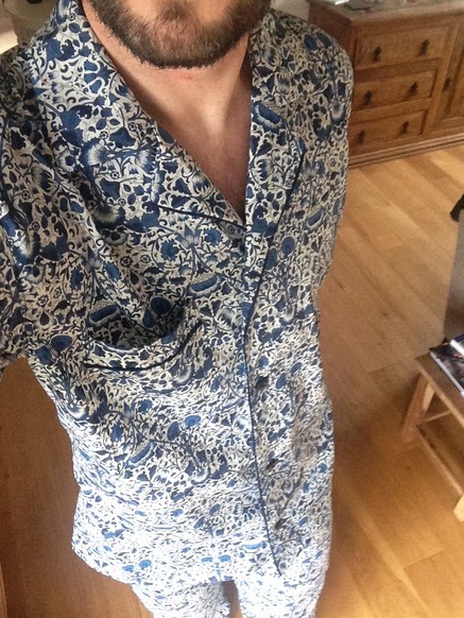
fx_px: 607
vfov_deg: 53.9
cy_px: 313
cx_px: 228
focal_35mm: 34
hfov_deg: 41.8
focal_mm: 2.15
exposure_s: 1/30
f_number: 2.4
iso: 400
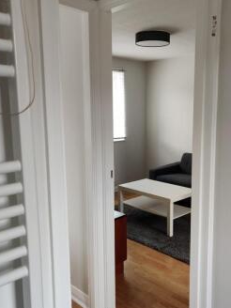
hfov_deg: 39.6
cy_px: 159
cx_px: 131
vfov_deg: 51.3
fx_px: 320
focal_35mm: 36
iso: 320
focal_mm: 4.75
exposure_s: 1/50
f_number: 1.65
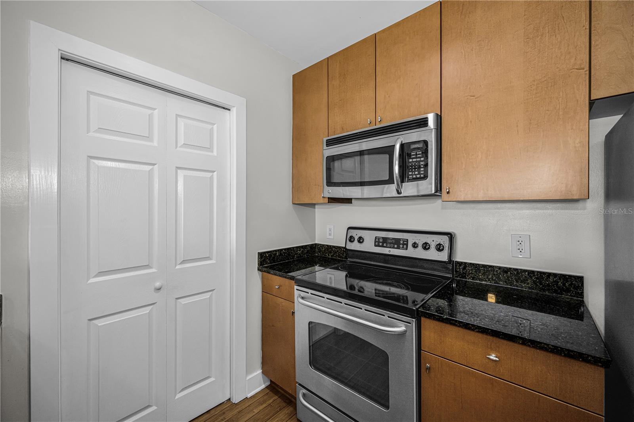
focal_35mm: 14
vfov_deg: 81.2
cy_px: 211
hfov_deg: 104.3
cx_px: 317
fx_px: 246
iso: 200
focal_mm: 14
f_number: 8
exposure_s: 1/40
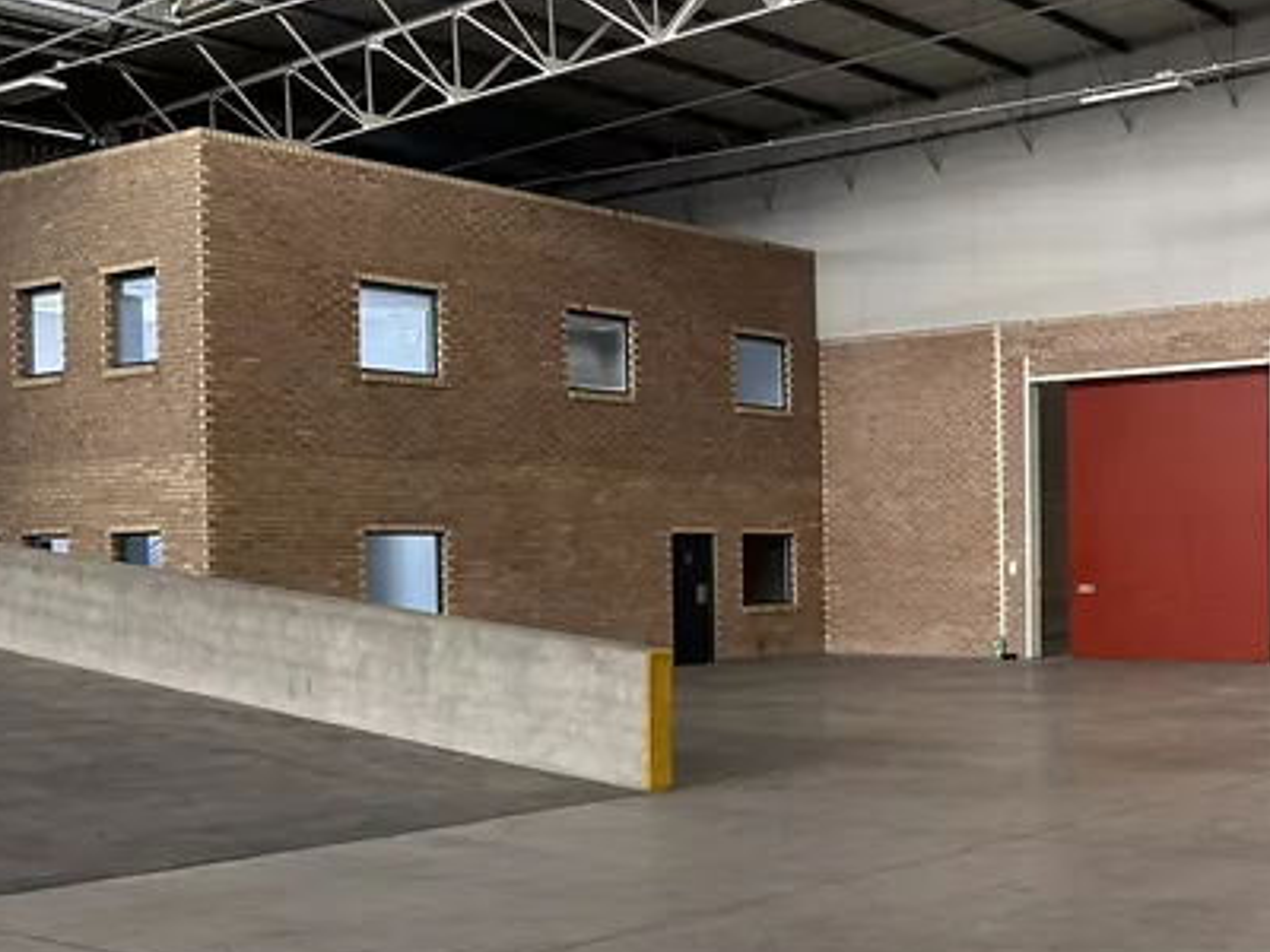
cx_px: 1200
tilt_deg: -1.9
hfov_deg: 36.5
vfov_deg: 30.2
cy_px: 578
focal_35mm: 48
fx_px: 1761
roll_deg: +1.4
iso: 200
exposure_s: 1/121
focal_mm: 6.86
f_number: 1.78
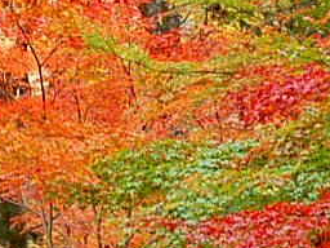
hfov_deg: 5.1
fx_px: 3708
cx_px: -19
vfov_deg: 3.8
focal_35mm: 389
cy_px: 32
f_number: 4.5
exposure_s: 1/60
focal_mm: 46
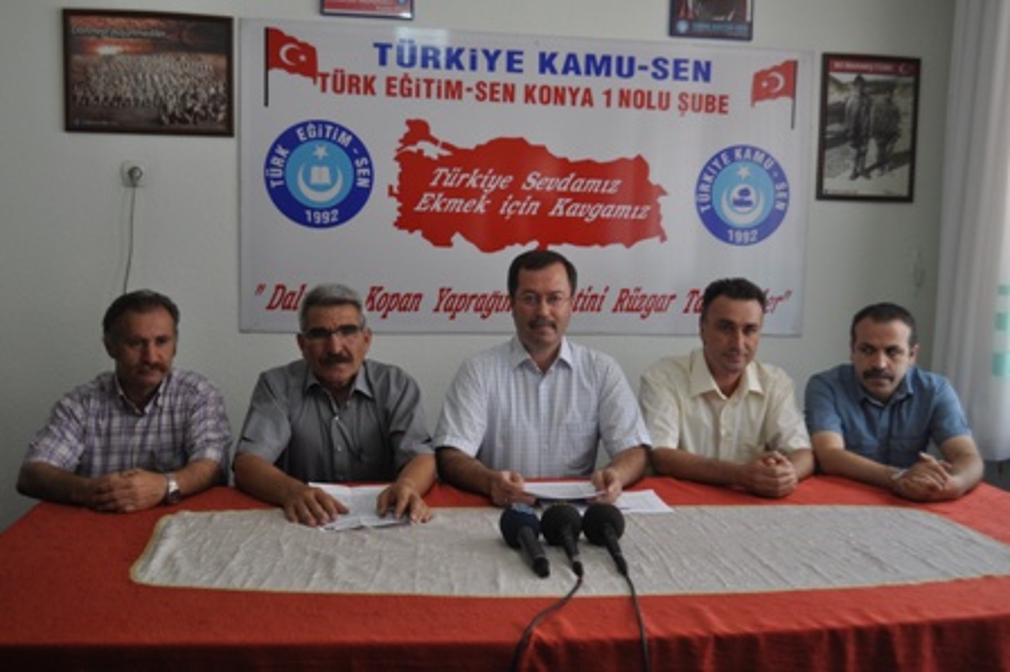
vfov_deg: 36.8
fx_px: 1009
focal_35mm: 36
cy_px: 336
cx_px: 505
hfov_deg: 53.2
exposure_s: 1/60
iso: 500
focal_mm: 24
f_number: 4
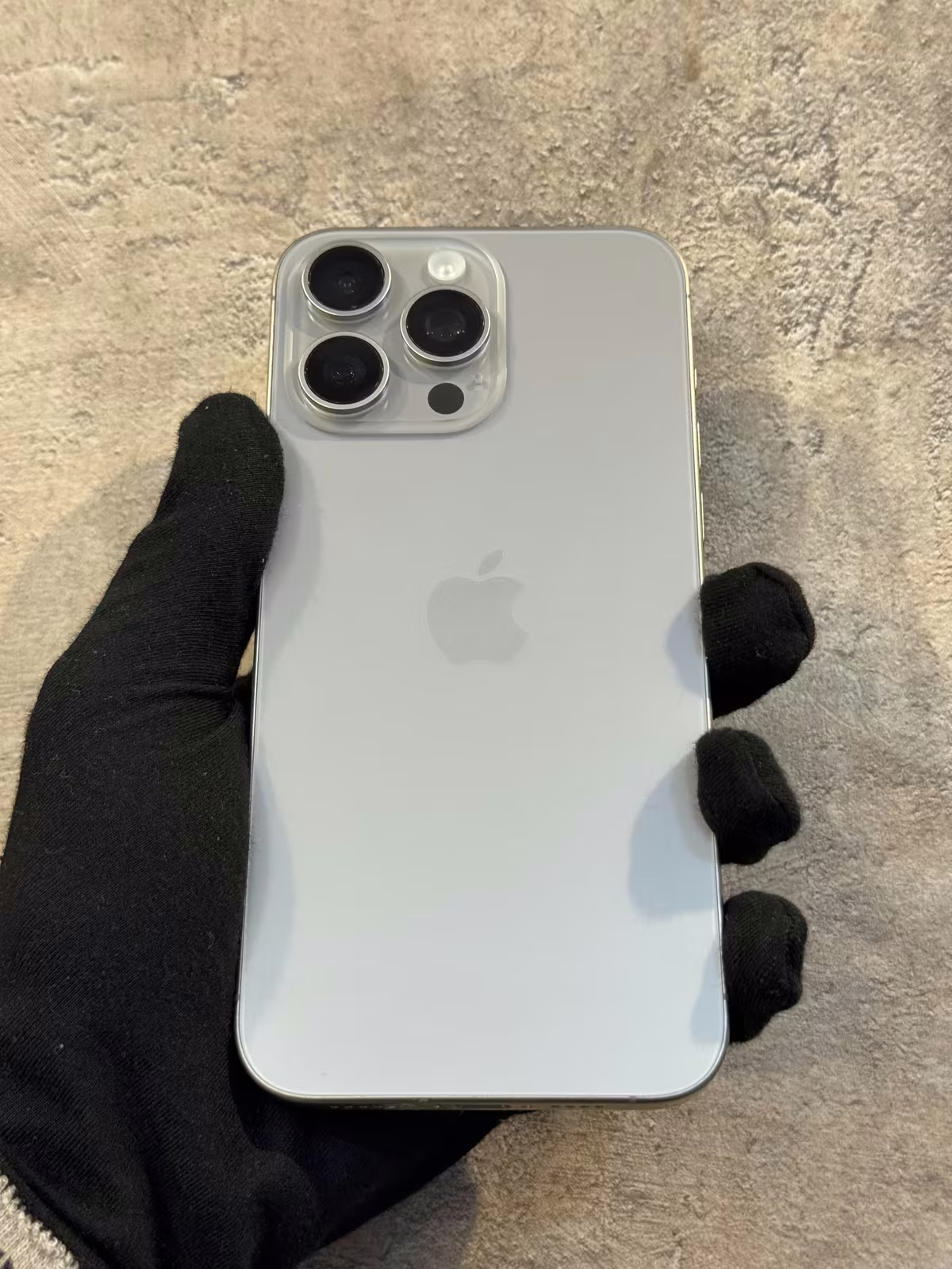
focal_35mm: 48
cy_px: 634
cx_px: 476
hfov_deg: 30.3
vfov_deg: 39.7
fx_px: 1760
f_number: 1.78
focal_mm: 6.76
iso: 125
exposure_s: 1/50
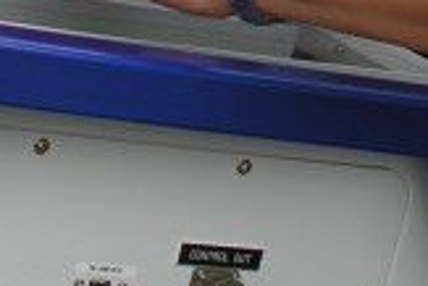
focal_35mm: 228
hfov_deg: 9.0
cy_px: -325
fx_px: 2713
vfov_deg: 5.9
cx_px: 189
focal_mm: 8.9
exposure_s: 1/104
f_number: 4.5
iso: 50
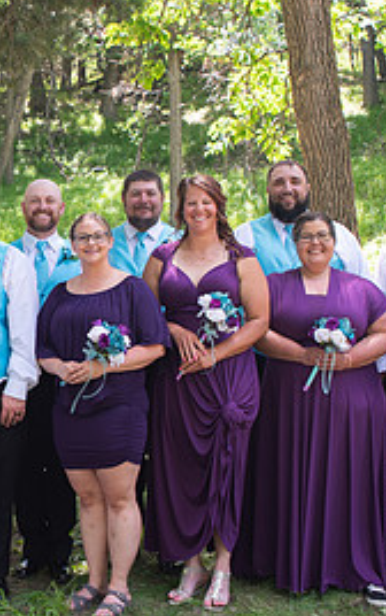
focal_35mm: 63
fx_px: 1058
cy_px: 302
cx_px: -63
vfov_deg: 32.4
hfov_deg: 19.6
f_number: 5
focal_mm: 24
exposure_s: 1/125
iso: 250
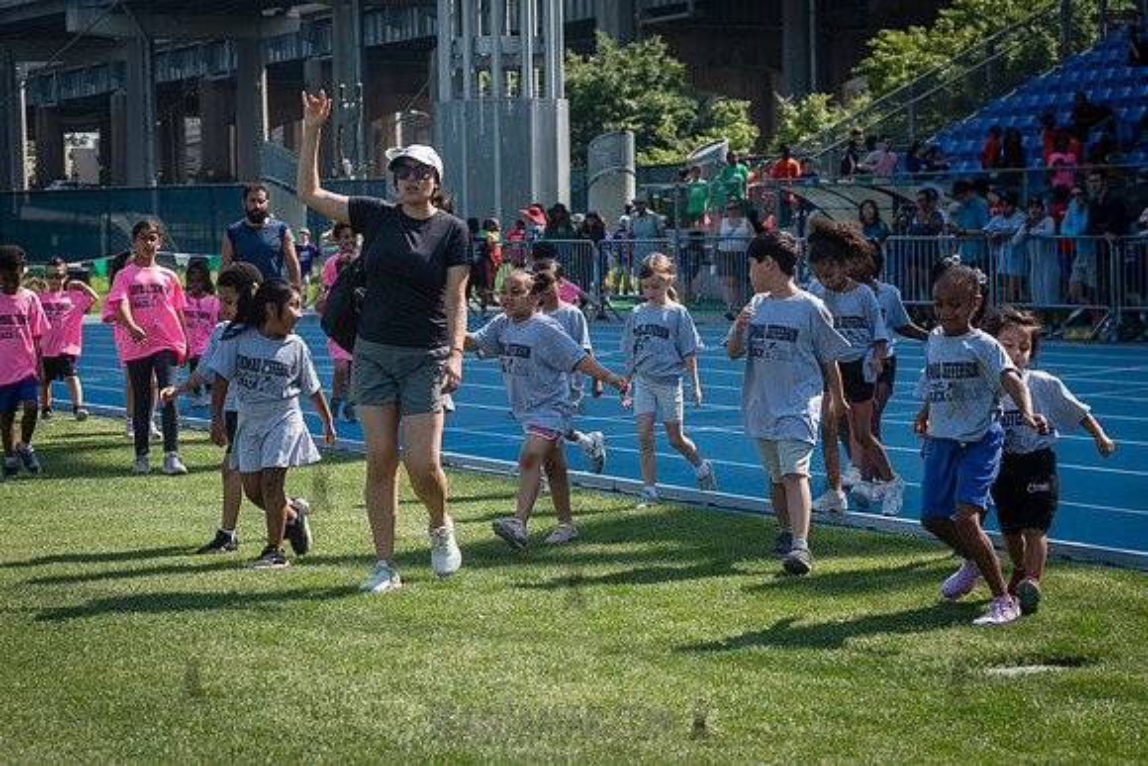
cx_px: 611
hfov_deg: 22.1
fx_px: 2935
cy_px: 397
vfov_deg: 14.9
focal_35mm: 92
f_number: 5
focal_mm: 80
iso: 400
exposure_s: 1/800
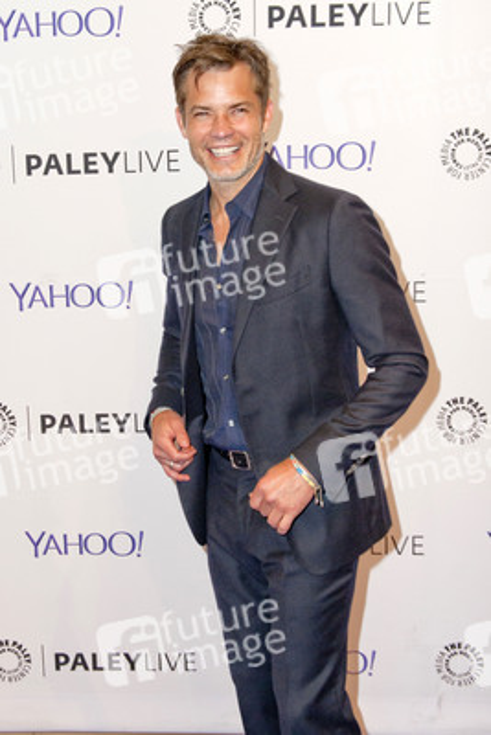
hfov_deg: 41.1
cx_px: 246
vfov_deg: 58.7
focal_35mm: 32
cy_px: 368
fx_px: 654
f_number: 4
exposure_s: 1/400
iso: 400
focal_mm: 32
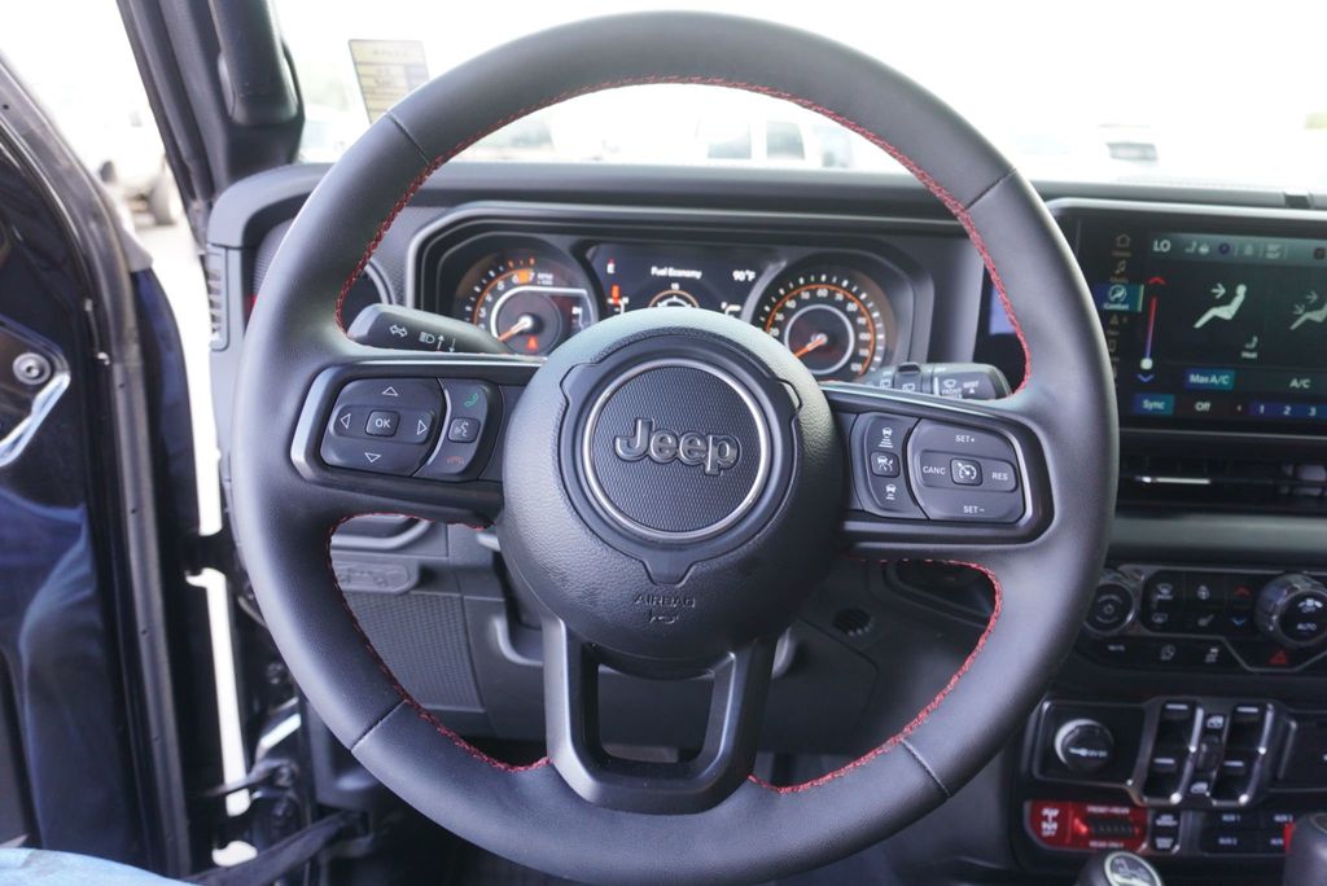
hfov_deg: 73.7
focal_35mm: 24
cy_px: 443
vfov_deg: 53.2
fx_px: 885
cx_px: 664
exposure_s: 1/60
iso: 400
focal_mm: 16
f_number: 4
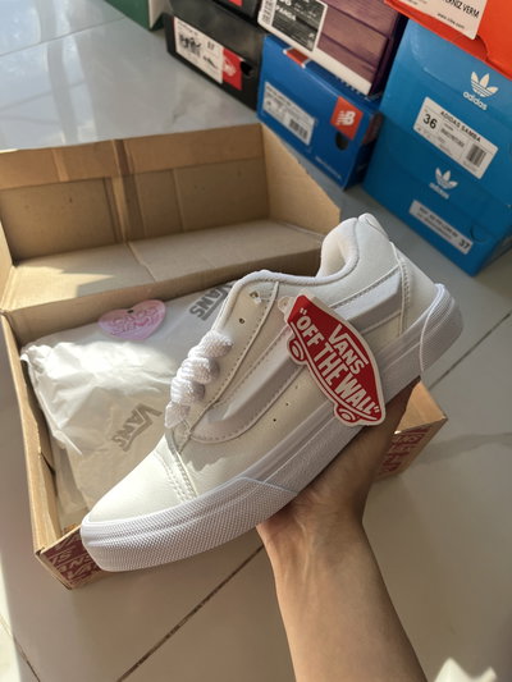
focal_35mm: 26
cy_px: 341
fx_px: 513
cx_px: 256
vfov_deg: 67.3
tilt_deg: -55.8
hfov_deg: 53.1
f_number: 1.6
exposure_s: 1/621
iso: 50
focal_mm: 5.1
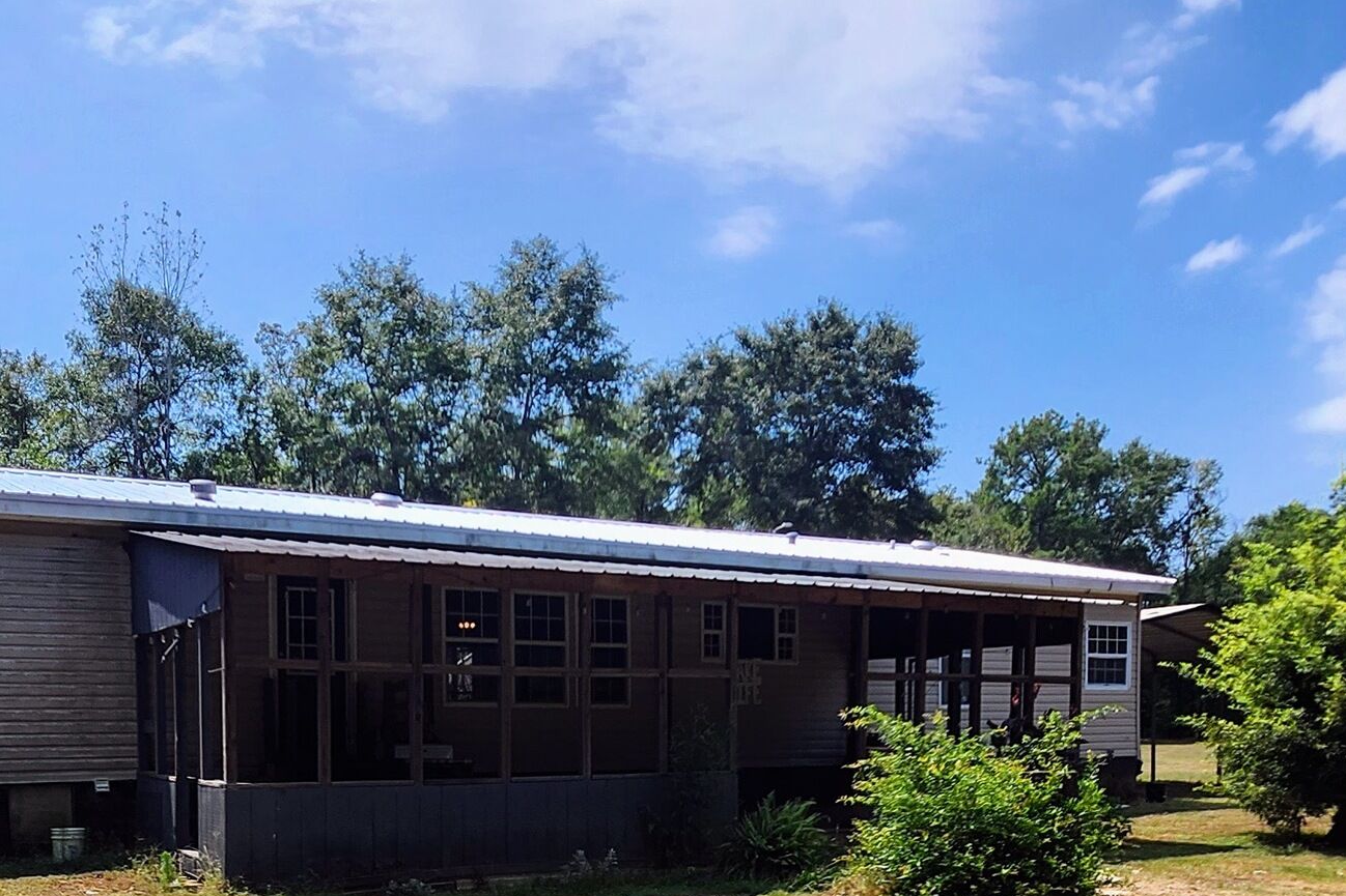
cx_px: 546
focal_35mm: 32
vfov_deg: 38.7
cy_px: 778
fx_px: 1196
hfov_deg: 58.3
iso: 40
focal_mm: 1.74
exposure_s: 1/2077
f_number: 2.2
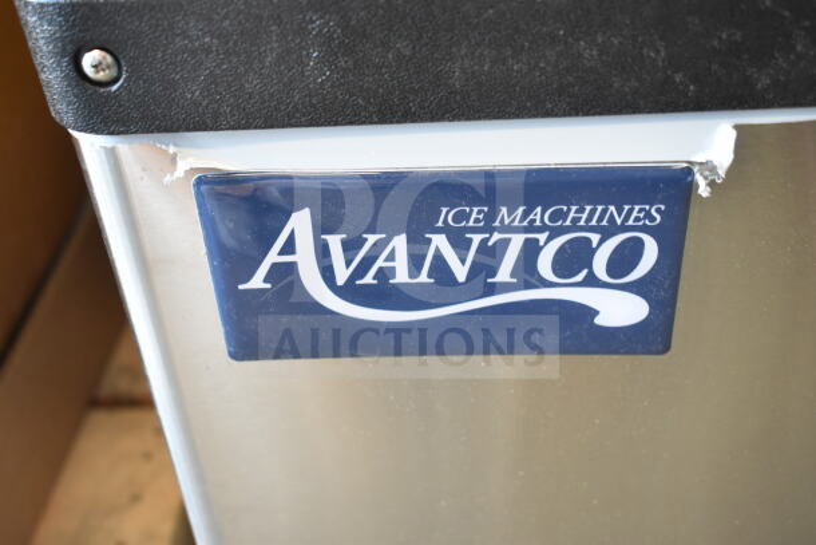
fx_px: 1020
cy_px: 272
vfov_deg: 29.9
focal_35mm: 45
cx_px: 408
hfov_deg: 43.6
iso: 1800
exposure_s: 1/50
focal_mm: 30
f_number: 4.2
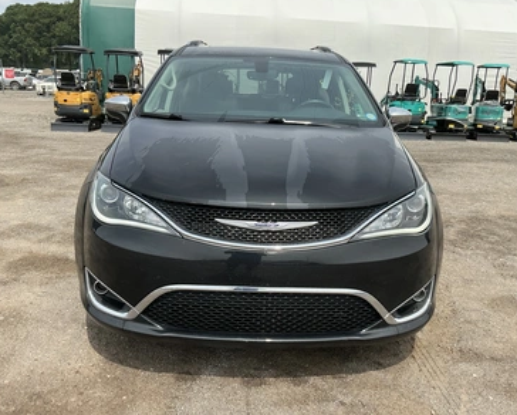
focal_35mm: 30
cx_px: 266
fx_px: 460
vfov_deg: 48.6
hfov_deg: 58.7
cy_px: 203
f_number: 1.8
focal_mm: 3
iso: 25
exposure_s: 1/1675
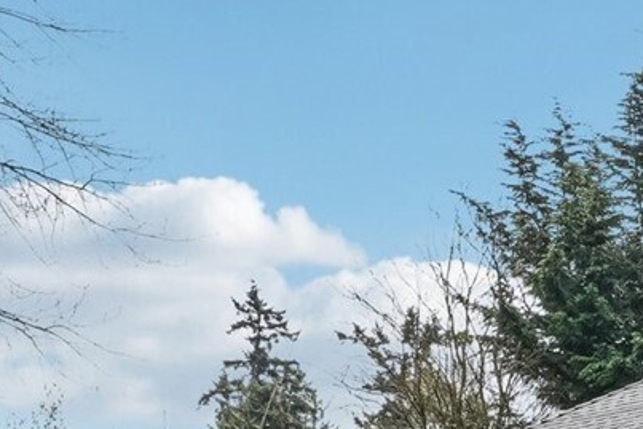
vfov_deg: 9.3
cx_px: 1245
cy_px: 712
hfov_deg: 12.7
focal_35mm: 143
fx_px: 2555
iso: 100
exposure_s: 1/200
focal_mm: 23
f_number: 8
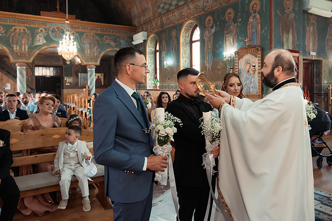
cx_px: 189
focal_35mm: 27
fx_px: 252
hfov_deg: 66.5
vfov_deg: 47.4
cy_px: 95
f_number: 3.2
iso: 1250
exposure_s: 1/200
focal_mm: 24
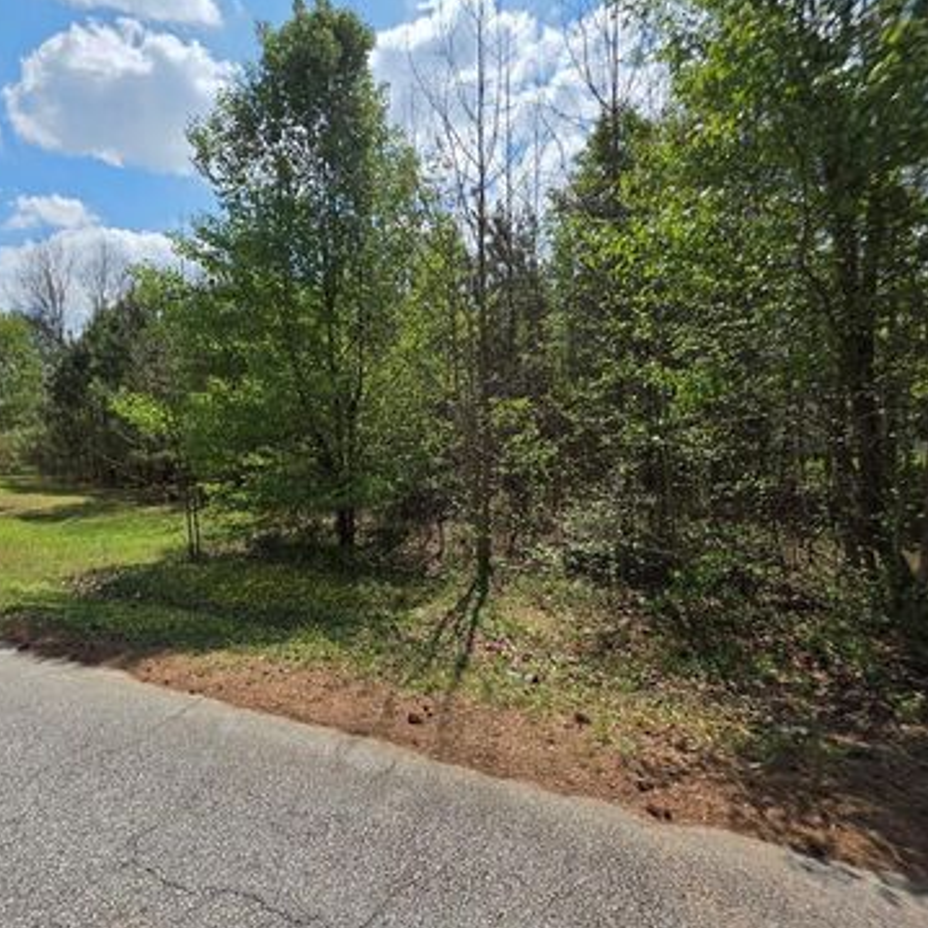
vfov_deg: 87.4
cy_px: 464
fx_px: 485
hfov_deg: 86.0
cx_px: 357
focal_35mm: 16
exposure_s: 1/2969
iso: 40
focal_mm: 2.2
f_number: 1.9
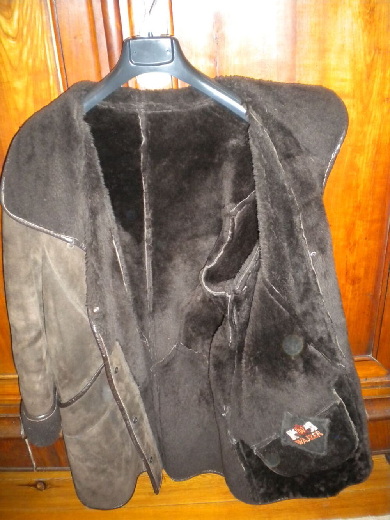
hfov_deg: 40.7
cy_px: 260
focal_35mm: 35
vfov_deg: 52.6
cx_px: 195
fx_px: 526
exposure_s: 1/30
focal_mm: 6.3
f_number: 3.1
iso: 402
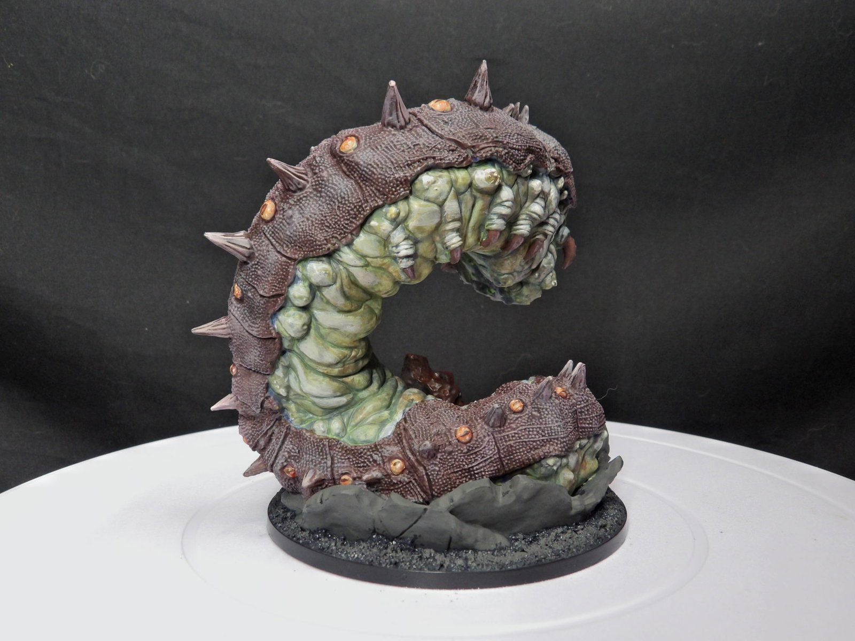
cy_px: 320
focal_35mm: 33
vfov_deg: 42.9
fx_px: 815
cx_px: 428
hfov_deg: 55.4
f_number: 3.6
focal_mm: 5.9
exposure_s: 1/10
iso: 345
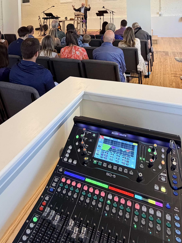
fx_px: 189
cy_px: 16
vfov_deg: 55.0
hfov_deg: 51.3
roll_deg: +1.9
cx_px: 86
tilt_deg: -0.2
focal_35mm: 27
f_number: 2.2
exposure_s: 1/121
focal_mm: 2.22
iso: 250
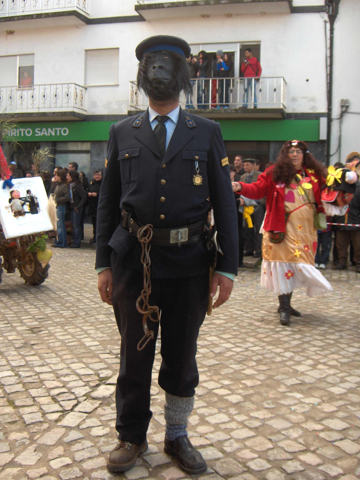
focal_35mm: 40
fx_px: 555
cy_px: 239
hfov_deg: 36.0
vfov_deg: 46.8
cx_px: 176
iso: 100
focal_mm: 8
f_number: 2.8
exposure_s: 1/225
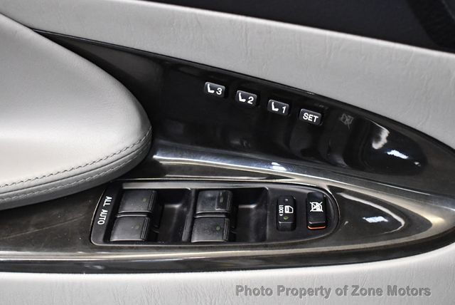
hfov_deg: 41.1
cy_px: 152
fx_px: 607
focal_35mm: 48
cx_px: 228
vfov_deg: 28.1
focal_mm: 24
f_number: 4
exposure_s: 1/60
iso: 3600
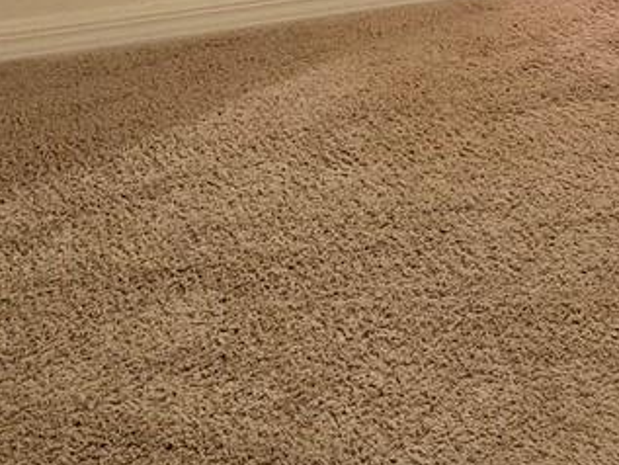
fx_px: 2075
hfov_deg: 16.0
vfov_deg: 11.5
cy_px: -479
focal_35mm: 116
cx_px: 828
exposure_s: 1/120
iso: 1000
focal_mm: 6.3
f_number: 1.7
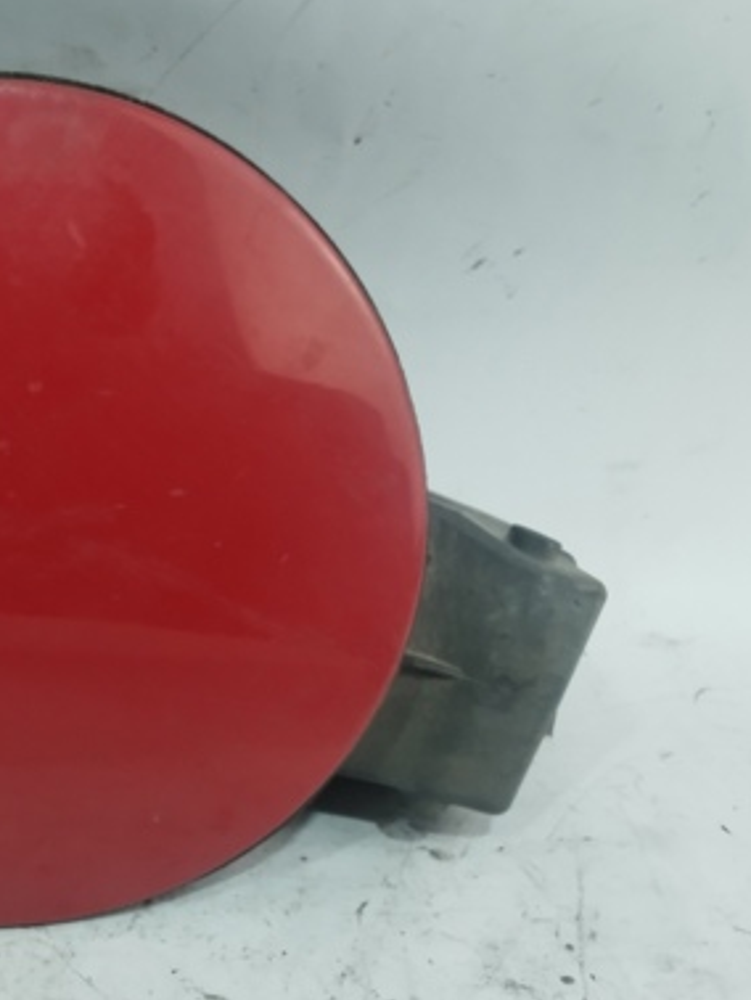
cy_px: 540
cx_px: 140
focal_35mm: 44
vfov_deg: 42.9
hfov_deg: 32.0
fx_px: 1271
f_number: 2
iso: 57
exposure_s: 1/120
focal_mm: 2.78
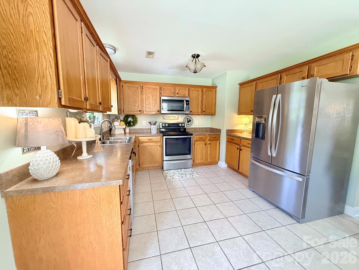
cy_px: 135
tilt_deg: -6.7
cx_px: 180
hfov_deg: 102.1
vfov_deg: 85.7
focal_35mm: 14
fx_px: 145
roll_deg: -0.3
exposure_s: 1/120
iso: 500
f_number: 2.2
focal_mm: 2.22
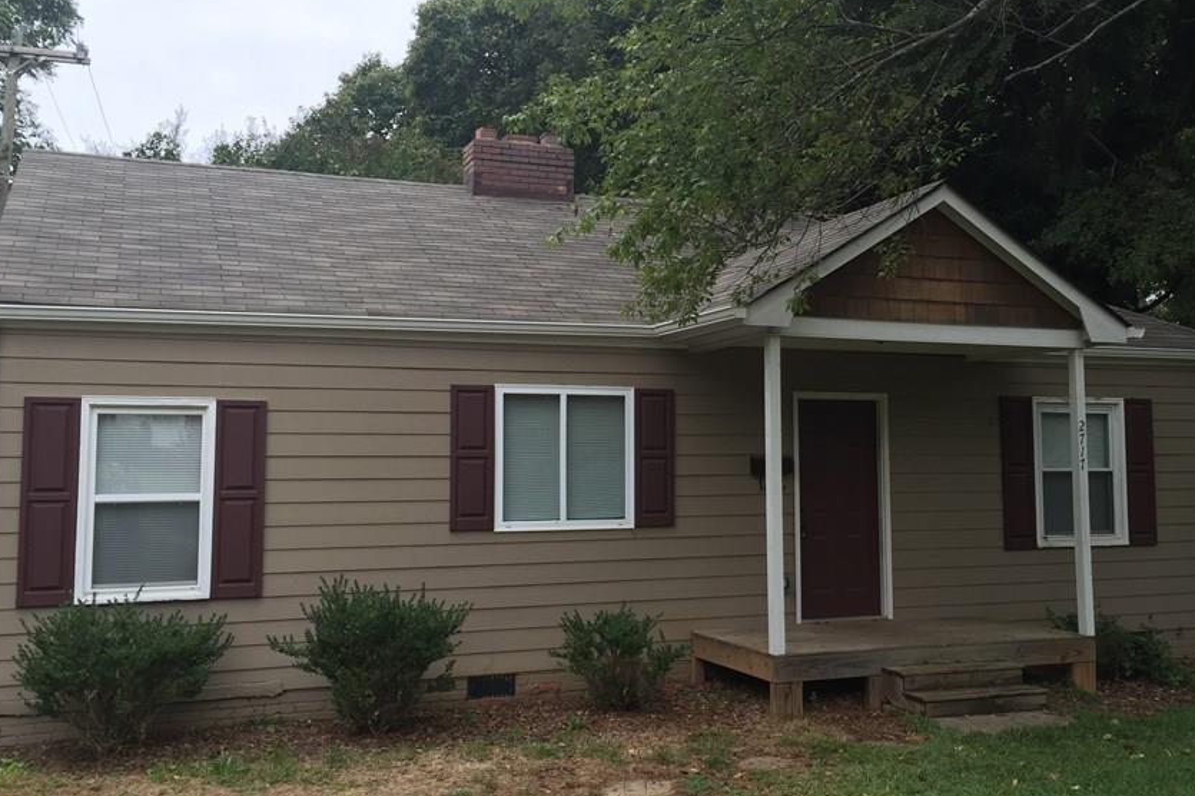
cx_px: 643
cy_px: 369
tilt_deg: +4.0
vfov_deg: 35.9
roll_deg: -0.3
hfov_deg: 51.9
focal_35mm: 37
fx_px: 1228
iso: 32
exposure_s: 1/60
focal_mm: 4.15
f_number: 2.2
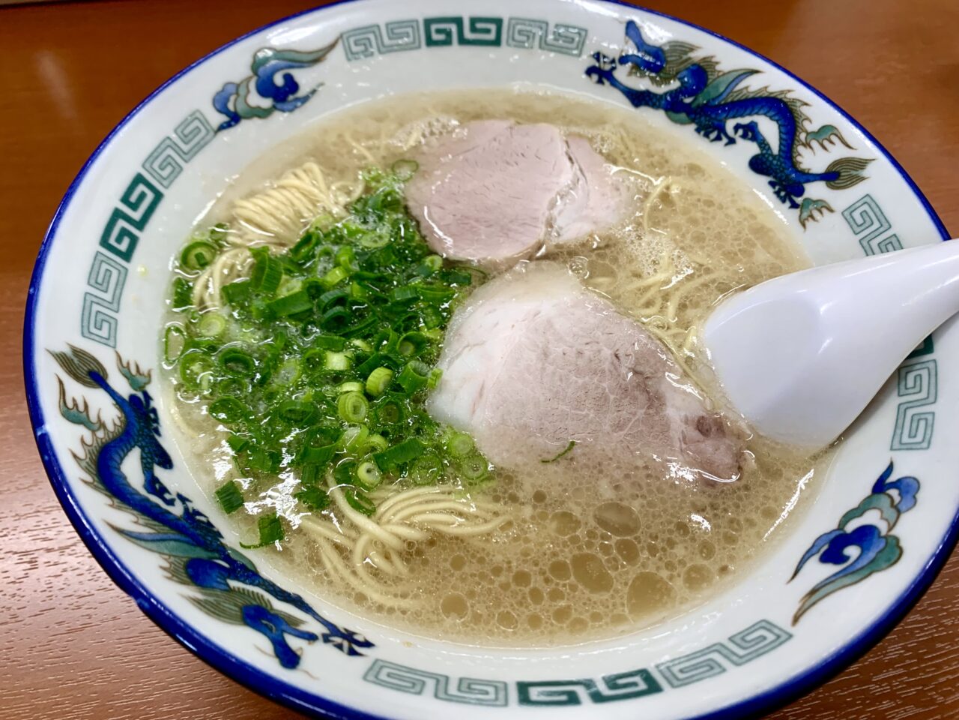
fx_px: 720
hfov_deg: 67.3
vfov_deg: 53.1
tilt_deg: -56.6
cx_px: 480
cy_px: 360
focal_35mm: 26
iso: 100
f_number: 1.8
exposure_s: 1/105
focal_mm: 4.25
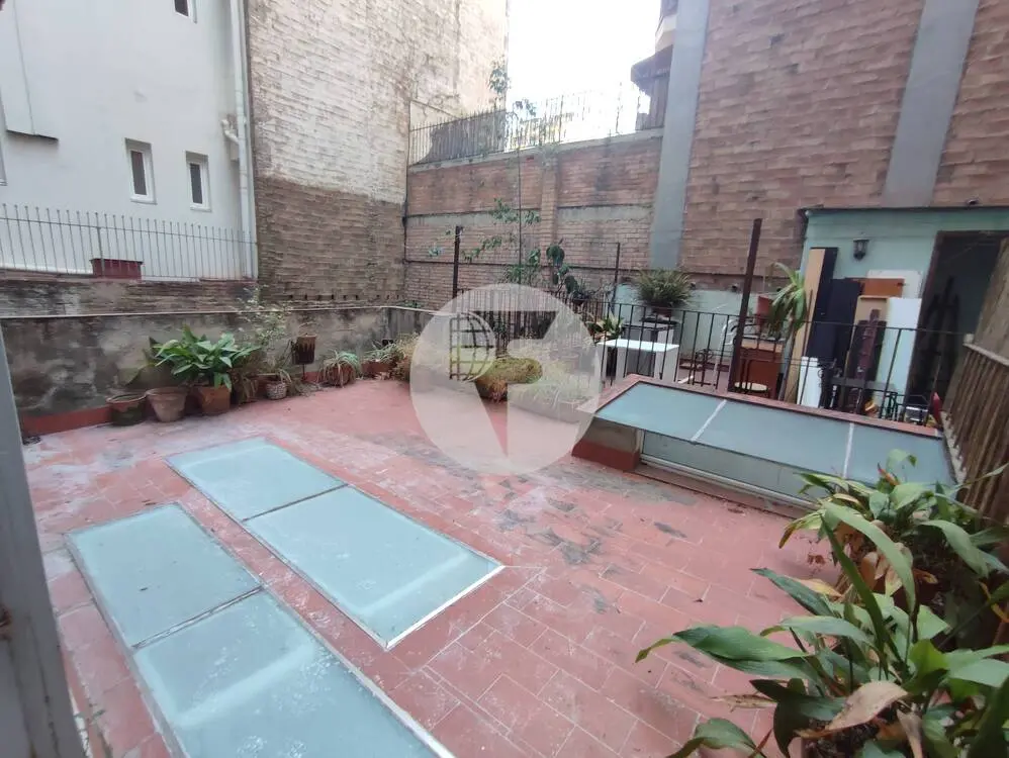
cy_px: 379
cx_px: 504
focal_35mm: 16
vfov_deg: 78.2
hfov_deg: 94.5
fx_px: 467
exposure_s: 1/50
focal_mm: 1.65
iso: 134
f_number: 2.2
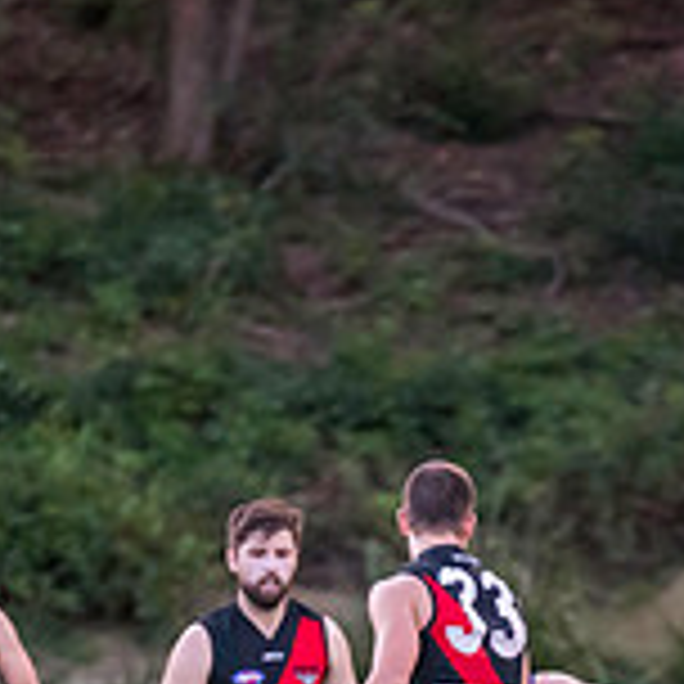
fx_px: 35389
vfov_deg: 1.1
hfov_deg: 1.1
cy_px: 928
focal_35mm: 1583
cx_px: 257
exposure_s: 1/1250
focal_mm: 420
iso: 3200
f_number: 4
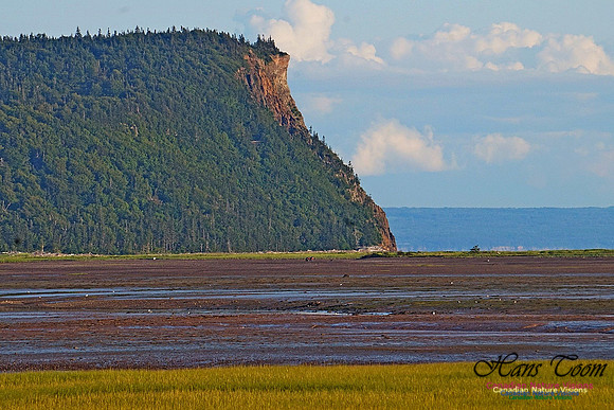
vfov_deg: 4.4
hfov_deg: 6.5
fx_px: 5374
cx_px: 307
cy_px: 205
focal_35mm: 315
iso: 1000
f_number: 14
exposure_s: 1/640
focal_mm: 210
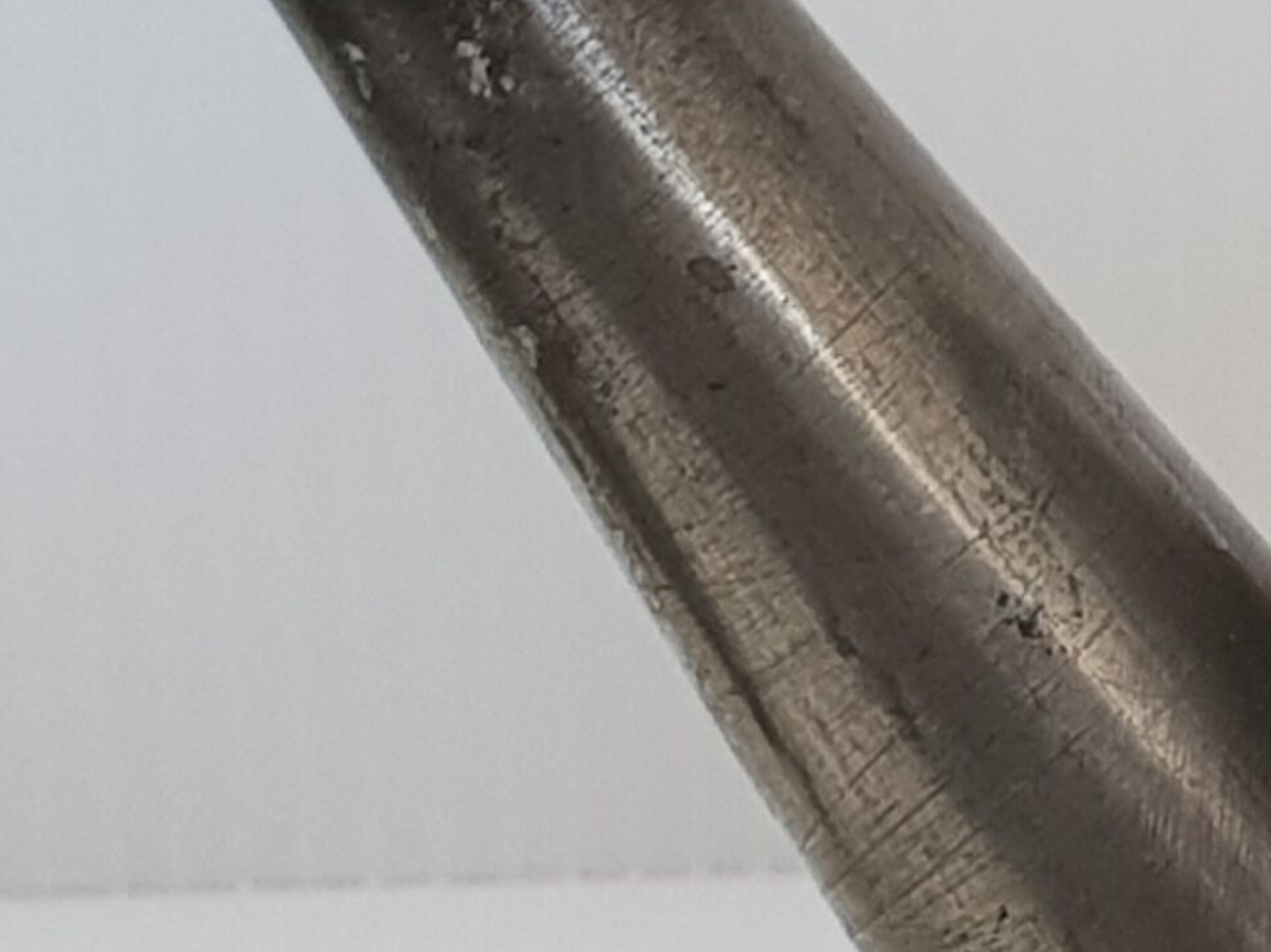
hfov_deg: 14.9
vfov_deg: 13.5
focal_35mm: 109
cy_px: 801
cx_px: 2525
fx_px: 4001
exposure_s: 1/100
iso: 80
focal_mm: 4.3
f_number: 2.4
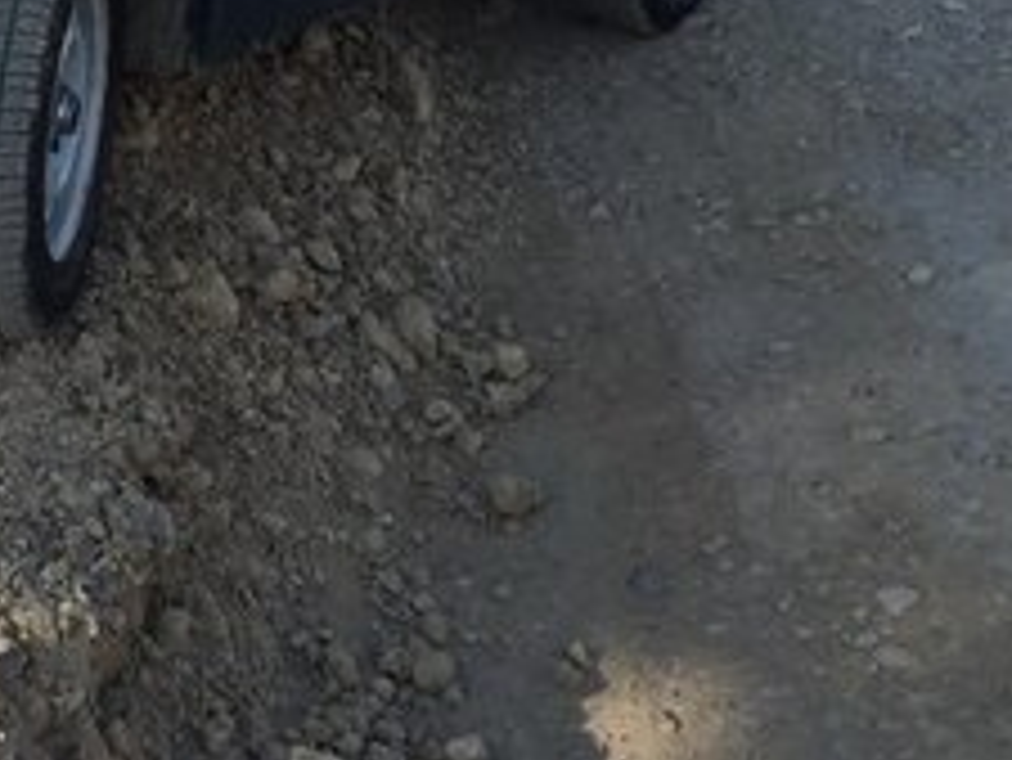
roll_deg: -1.4
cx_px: 22
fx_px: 2486
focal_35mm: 85
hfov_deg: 22.2
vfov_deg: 16.3
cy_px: -281
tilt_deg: -9.5
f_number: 2.2
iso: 32
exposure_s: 1/1319
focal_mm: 4.15
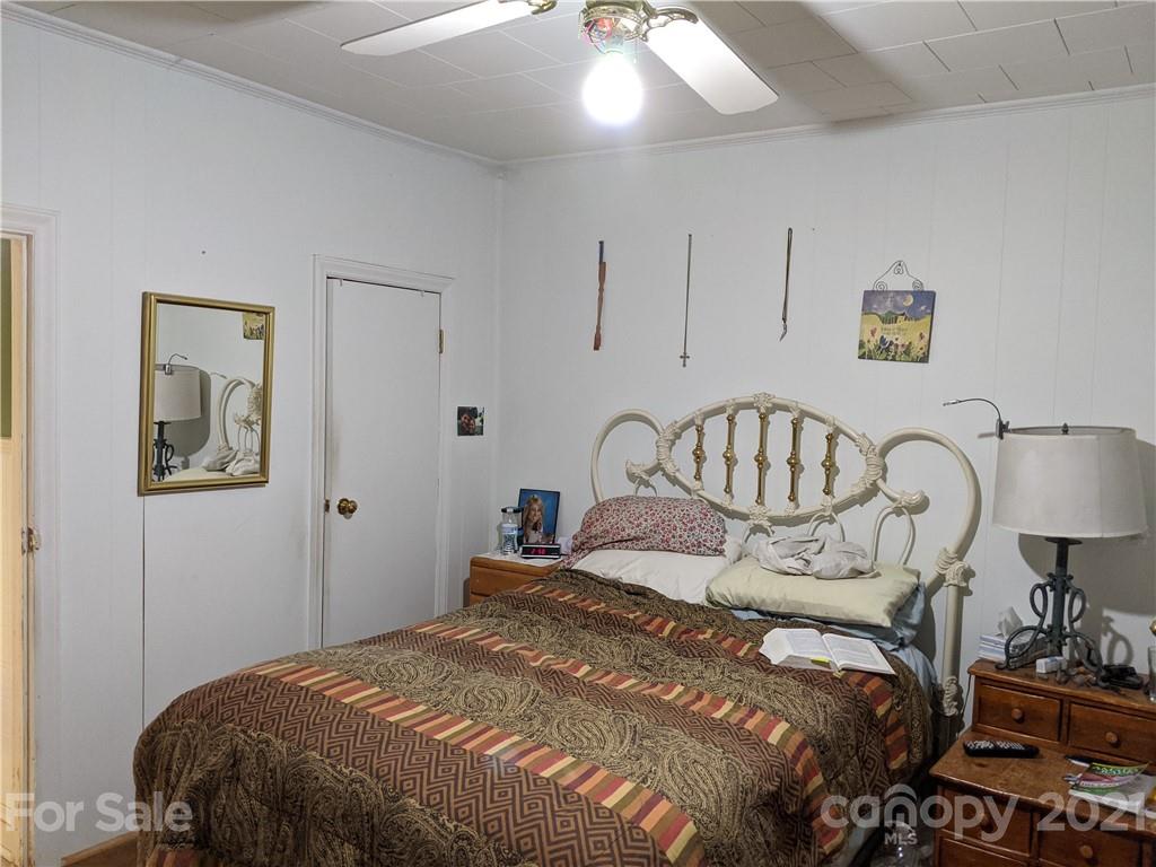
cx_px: 578
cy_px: 434
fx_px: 902
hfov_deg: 65.3
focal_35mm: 27
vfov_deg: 51.4
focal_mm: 4.44
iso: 433
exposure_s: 1/120
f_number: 1.8
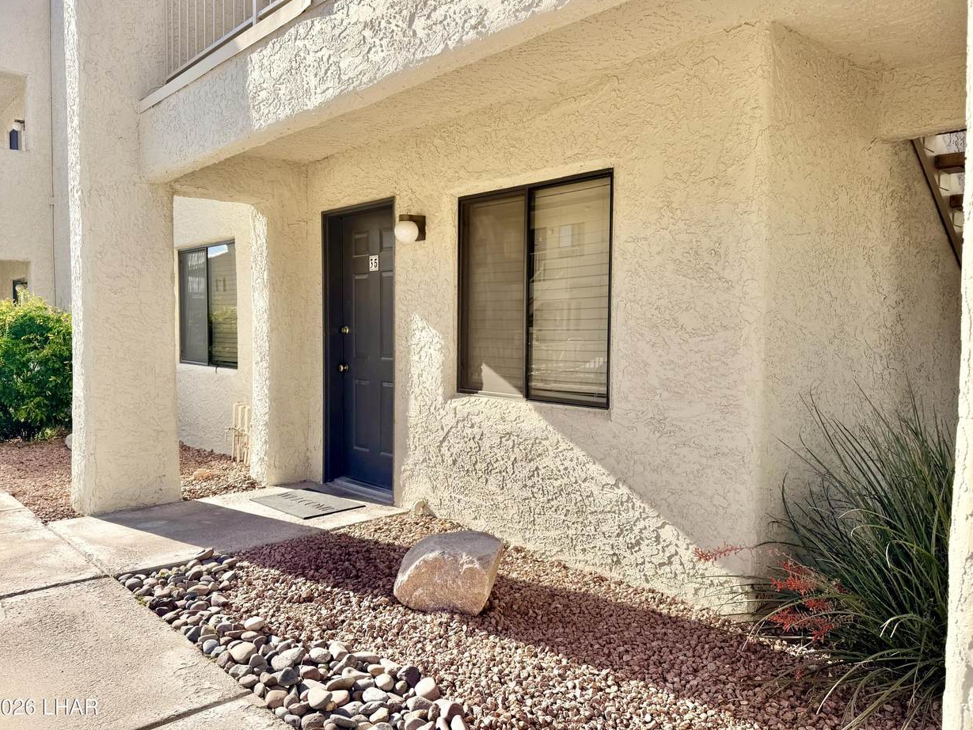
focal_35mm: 25
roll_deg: -1.5
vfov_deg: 54.9
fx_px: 703
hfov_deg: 69.4
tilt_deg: -1.9
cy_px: 362
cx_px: 478
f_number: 1.78
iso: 80
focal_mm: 6.76
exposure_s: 1/2611
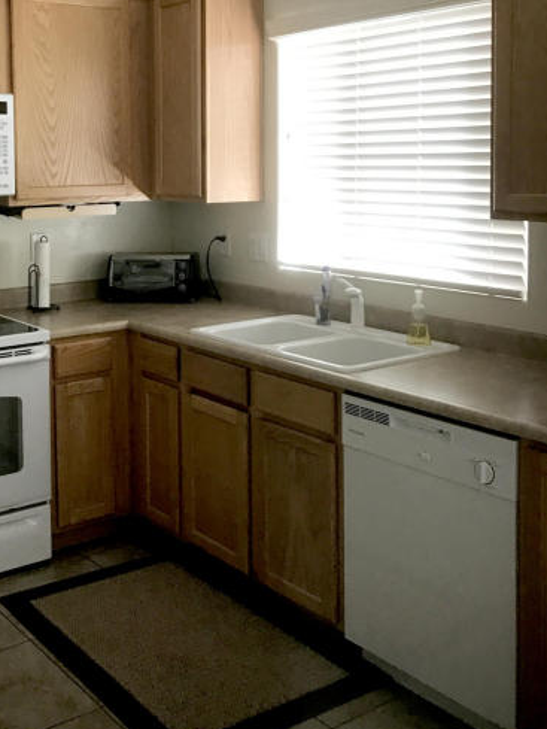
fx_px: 927
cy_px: 215
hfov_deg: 32.6
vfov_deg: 42.1
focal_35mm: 44
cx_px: 176
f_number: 1.8
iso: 25
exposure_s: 1/30
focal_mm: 3.99
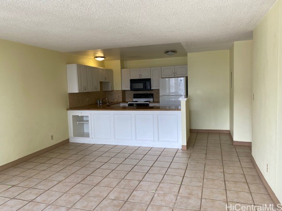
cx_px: 141
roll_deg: +1.3
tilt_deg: -3.3
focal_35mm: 26
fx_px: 212
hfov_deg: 67.3
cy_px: 106
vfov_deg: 53.1
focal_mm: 4.25
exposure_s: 1/120
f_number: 1.8
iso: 50
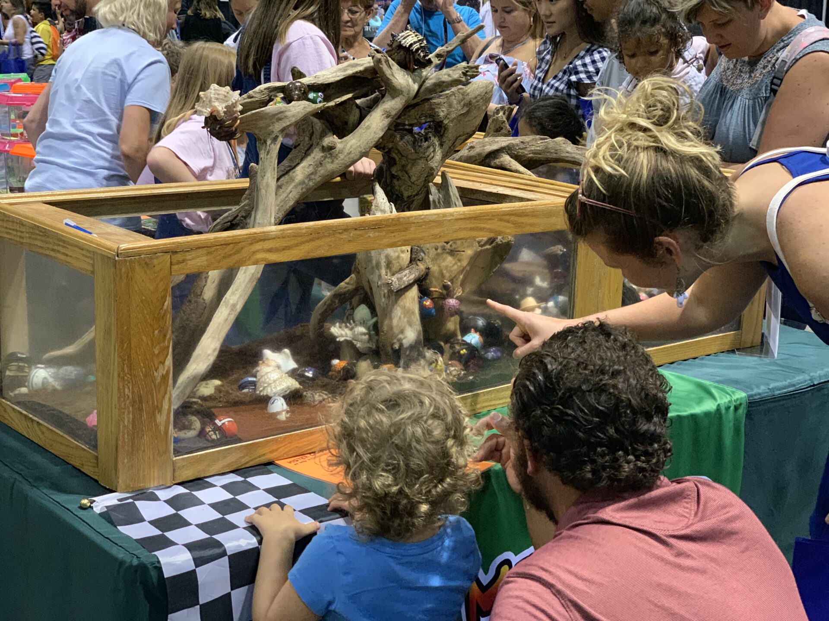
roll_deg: -2.3
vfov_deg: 28.0
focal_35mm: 52
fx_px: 1245
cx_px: 414
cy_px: 310
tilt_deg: -13.1
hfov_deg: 36.8
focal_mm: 6
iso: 320
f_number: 2.4
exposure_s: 1/40
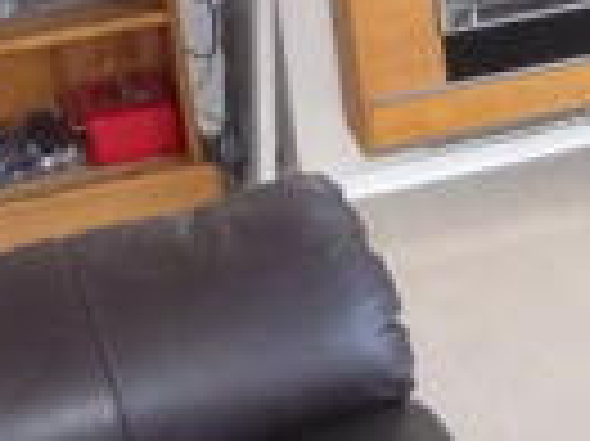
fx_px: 2282
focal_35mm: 134
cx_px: 678
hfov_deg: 14.3
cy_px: -43
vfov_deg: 10.9
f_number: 3.4
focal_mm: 5
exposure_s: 1/30
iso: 400
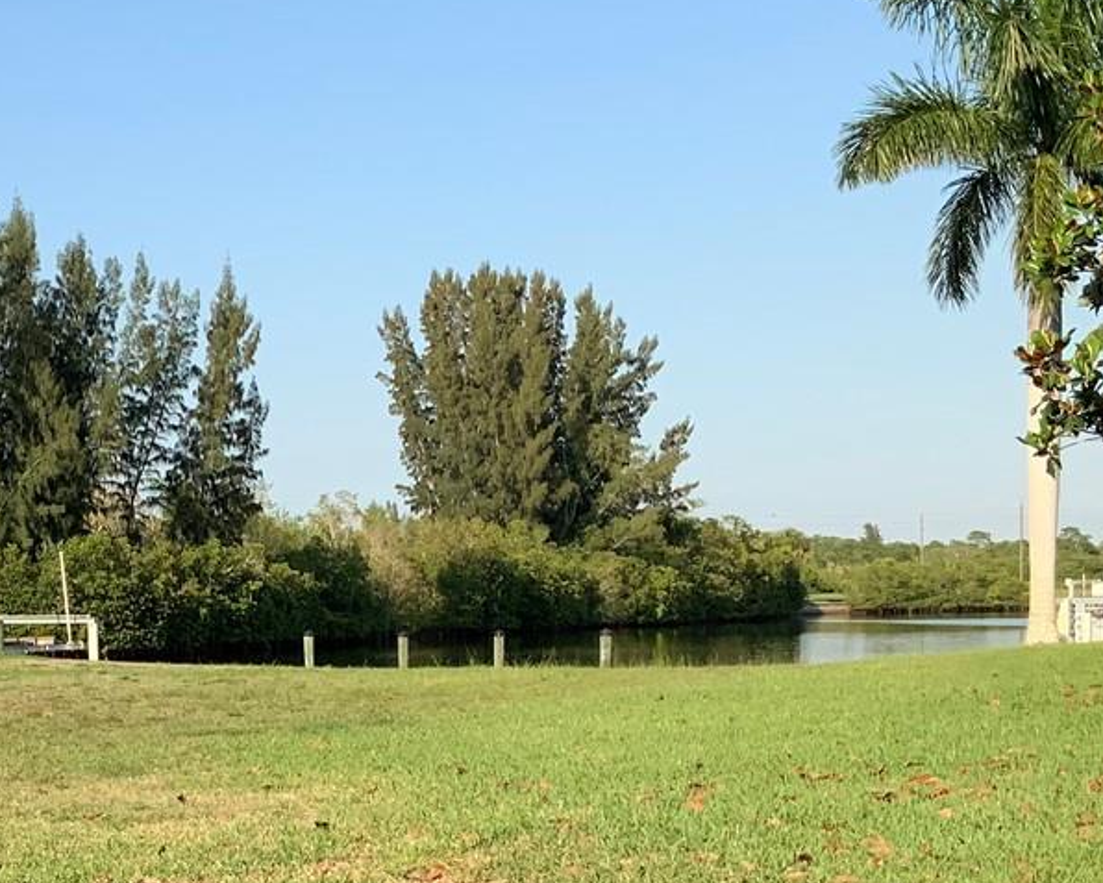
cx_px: 141
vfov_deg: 20.0
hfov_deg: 24.4
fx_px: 2481
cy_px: 700
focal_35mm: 76
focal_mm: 3
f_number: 1.8
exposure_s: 1/1451
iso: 16
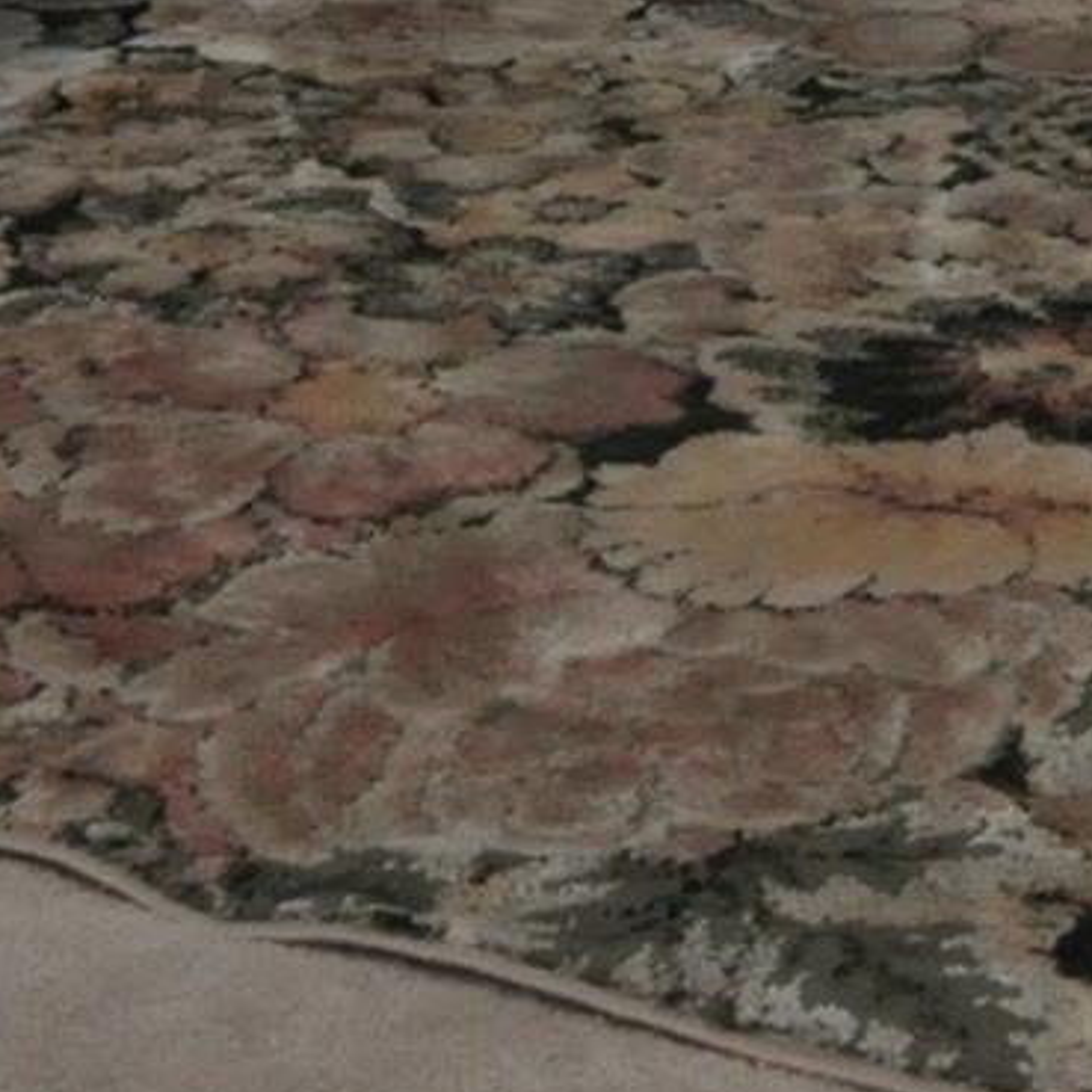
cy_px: -784
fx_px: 3533
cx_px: 1506
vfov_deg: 15.5
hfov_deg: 16.4
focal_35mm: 99
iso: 1250
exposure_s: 1/60
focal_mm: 14
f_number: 6.3
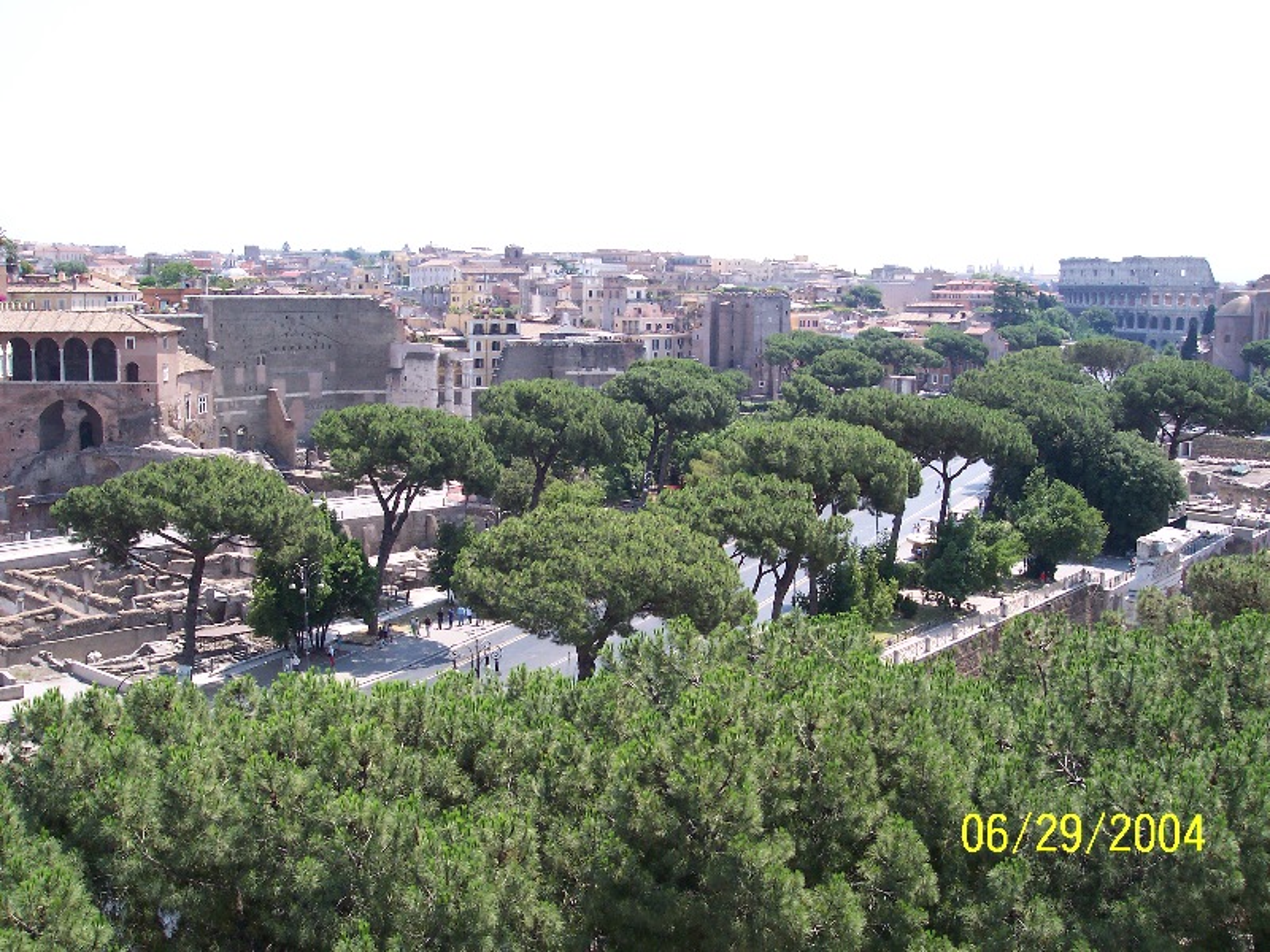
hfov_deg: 49.0
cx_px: 635
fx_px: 1394
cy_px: 476
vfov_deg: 37.7
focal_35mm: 38
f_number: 4.8
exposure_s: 1/350
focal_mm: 8
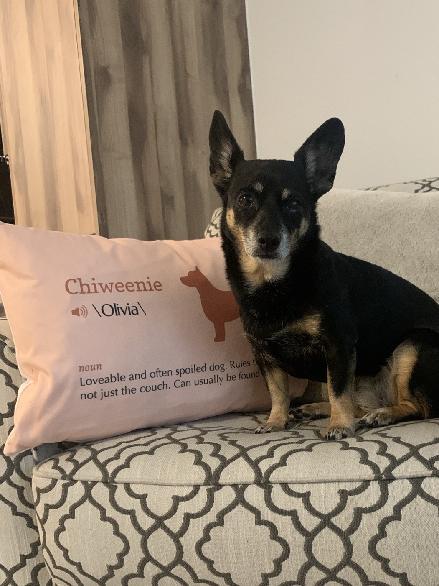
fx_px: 642
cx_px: 298
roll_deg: +3.8
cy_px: 381
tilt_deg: -3.9
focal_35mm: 38
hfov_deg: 37.3
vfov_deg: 48.3
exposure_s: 1/30
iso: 400
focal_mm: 4.25
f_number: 1.8
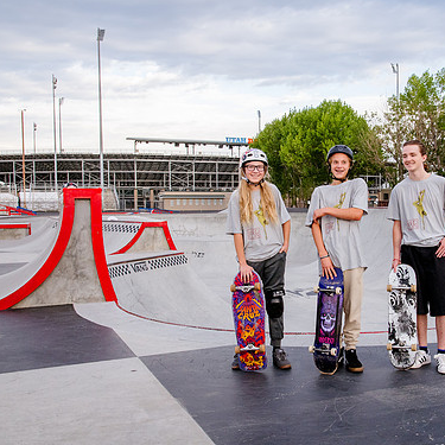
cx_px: 303
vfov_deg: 40.0
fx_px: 611
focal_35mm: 42
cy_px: 228
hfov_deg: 39.5
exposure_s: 1/400
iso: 2500
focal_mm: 31
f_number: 9
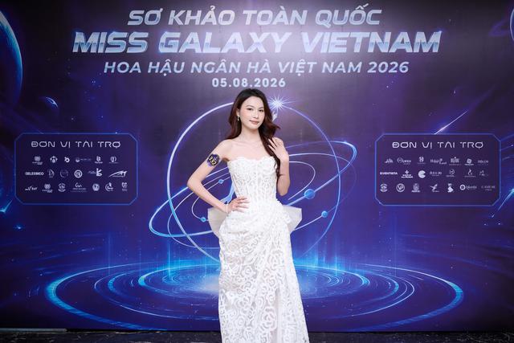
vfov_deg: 35.1
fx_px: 543
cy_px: 172
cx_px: 257
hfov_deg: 50.7
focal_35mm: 38
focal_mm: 38
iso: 250
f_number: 2.8
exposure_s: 1/160
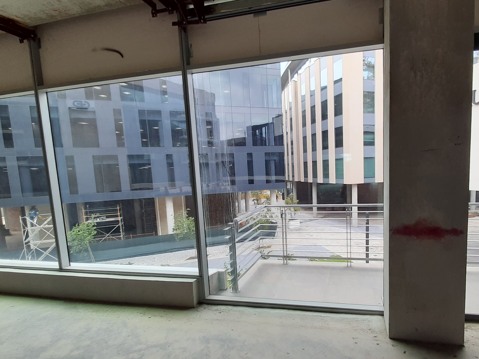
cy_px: 207
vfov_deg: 68.3
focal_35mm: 19
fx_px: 263
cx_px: 281
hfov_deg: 83.9
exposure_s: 1/100
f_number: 2.2
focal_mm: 1.42
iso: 40
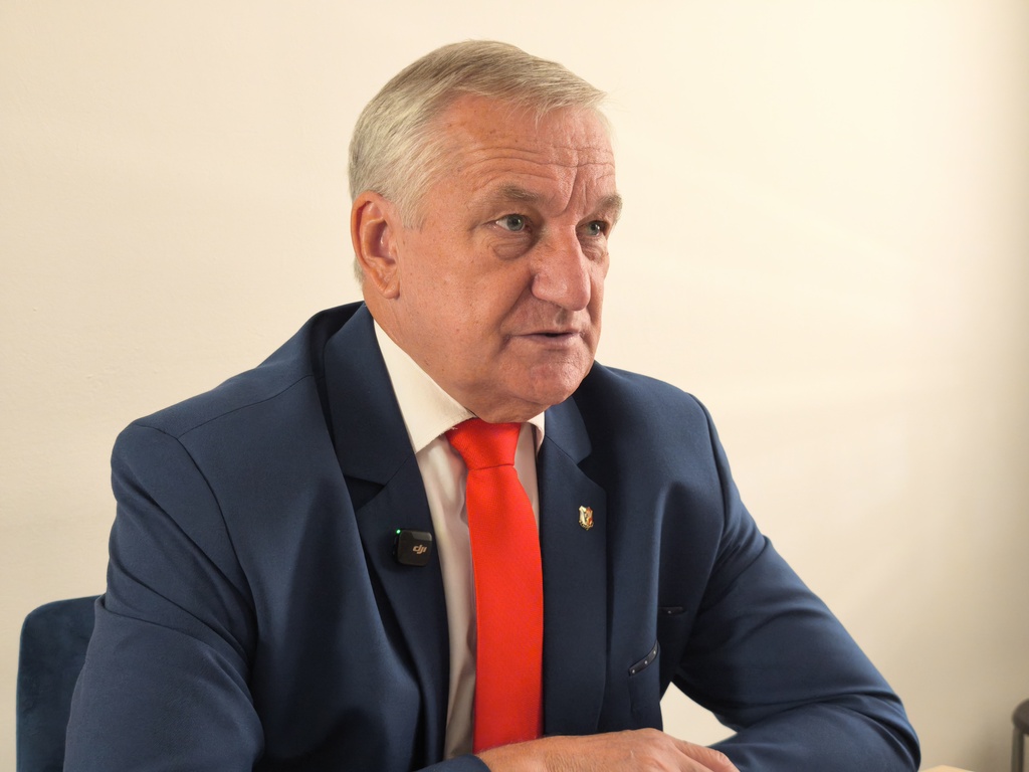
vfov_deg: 31.5
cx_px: 514
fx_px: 1367
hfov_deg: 41.2
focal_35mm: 46
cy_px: 386
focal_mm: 6.57
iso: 250
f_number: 1.6
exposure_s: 1/50
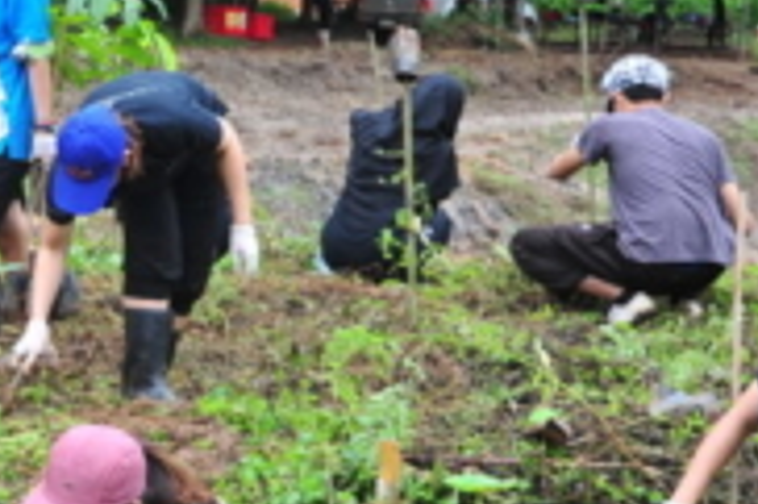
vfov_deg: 11.1
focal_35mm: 123
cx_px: -92
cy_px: 187
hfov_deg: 16.2
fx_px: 2587
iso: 400
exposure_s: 1/500
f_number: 4
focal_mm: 35
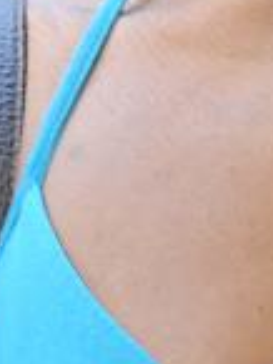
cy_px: -201
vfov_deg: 2.5
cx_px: 276
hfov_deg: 1.8
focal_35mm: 806
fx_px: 8463
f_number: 2.8
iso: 400
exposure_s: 1/160
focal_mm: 116
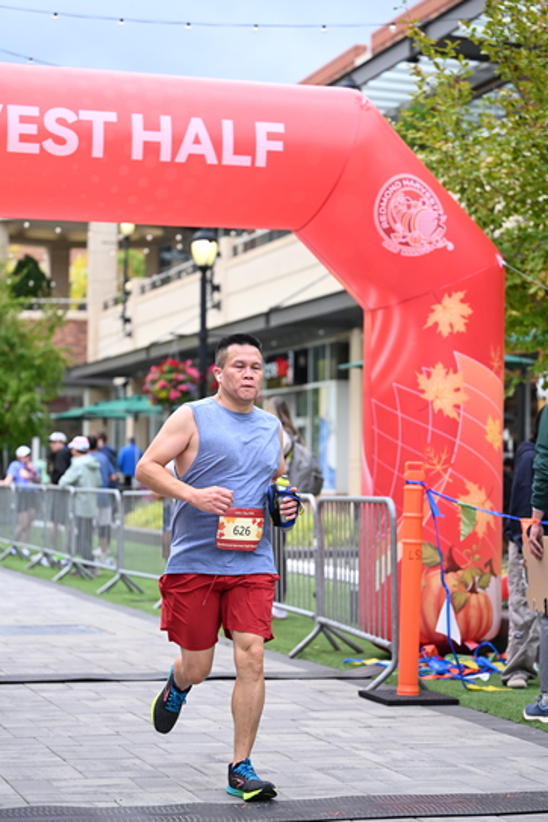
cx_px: 272
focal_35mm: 76
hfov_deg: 17.9
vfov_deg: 26.7
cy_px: 412
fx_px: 1735
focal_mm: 75
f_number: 2.8
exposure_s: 1/2000
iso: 640
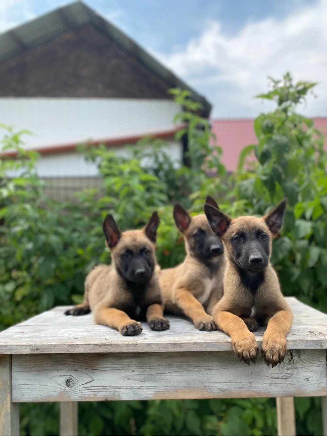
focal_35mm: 26
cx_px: 164
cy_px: 218
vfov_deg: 67.3
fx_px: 328
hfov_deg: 53.0
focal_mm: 4.25
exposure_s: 1/912
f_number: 1.8
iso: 32
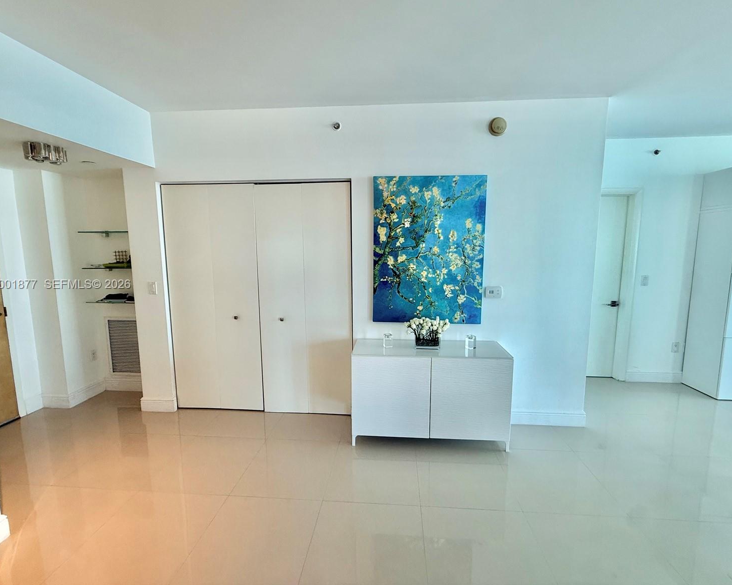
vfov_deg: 84.0
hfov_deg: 96.8
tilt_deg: -5.9
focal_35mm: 15
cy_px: 285
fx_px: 325
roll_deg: -0.1
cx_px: 376
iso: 160
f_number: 2.2
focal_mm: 2.22
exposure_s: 1/99
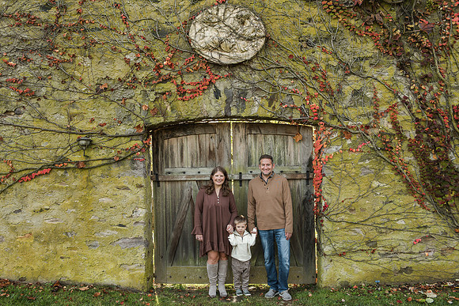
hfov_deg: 52.5
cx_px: 216
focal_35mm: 36
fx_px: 465
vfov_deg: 36.4
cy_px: 157
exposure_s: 1/250
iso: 500
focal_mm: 34
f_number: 4.5
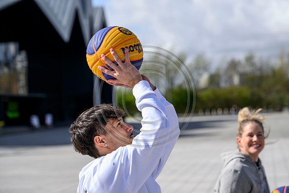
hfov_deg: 26.3
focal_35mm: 77
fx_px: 618
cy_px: 96
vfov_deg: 17.7
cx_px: 144
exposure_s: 1/1600
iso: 160
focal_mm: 77
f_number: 3.5
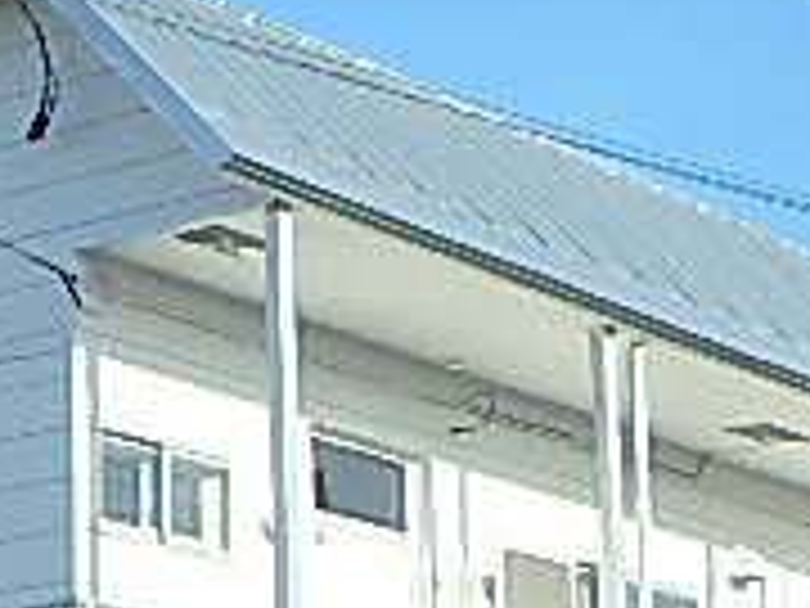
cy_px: 941
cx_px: 266
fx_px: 3744
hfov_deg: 12.3
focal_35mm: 160
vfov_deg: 9.0
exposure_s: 1/400
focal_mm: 8.1
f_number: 5.2
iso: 125
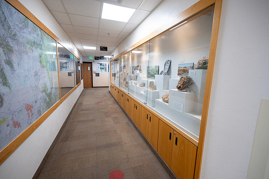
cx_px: 132
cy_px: 88
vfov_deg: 77.3
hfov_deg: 100.4
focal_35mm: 15
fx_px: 112
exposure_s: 1/160
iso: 800
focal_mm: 14.5
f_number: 4
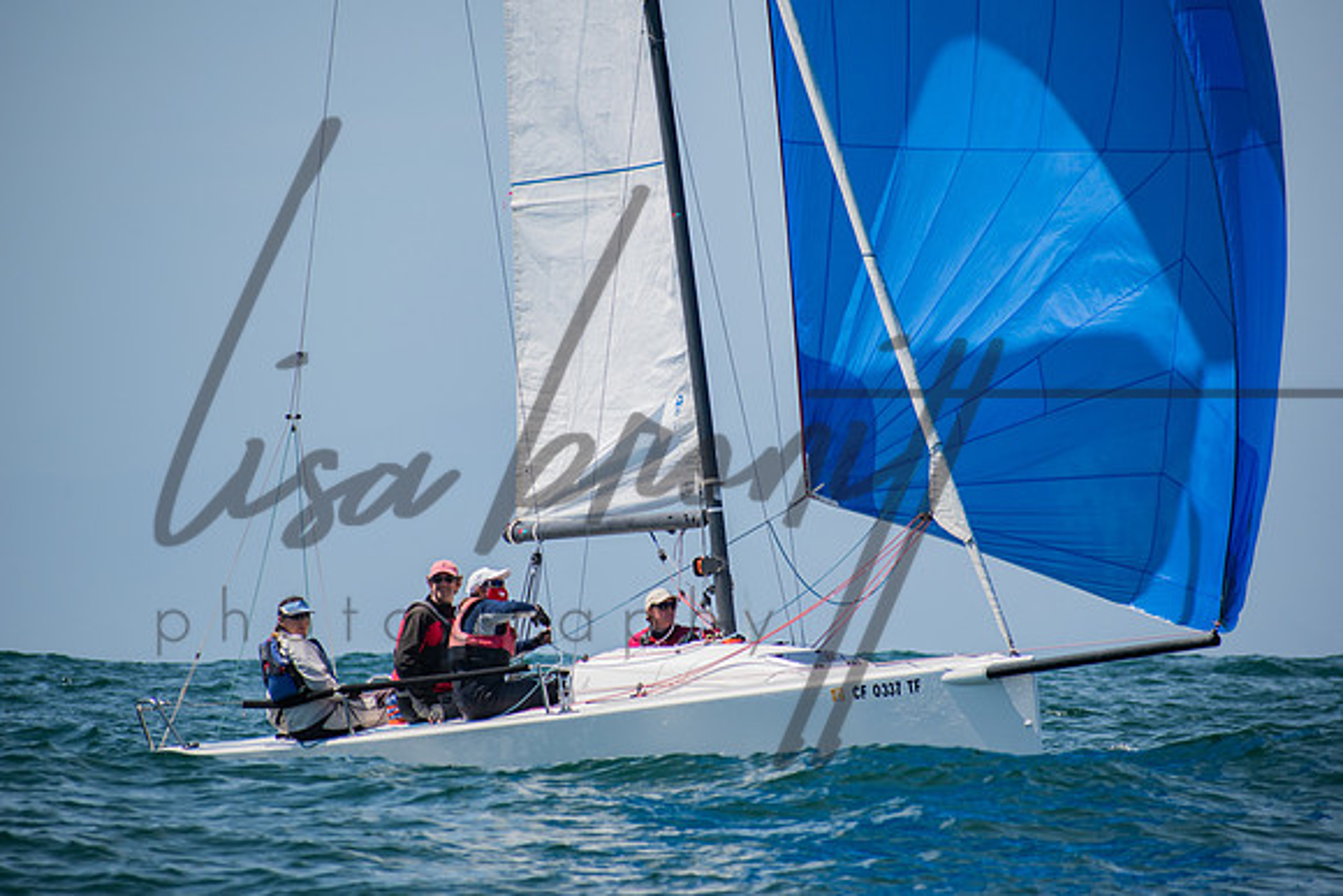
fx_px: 12313
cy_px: 448
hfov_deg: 6.2
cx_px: 672
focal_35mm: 330
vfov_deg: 4.2
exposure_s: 1/1000
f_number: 6.3
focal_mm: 220
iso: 200
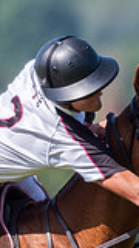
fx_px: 16394
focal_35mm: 2502
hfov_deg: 0.5
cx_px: 575
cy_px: 330
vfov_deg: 0.9
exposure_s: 1/2500
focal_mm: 500
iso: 320
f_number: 4
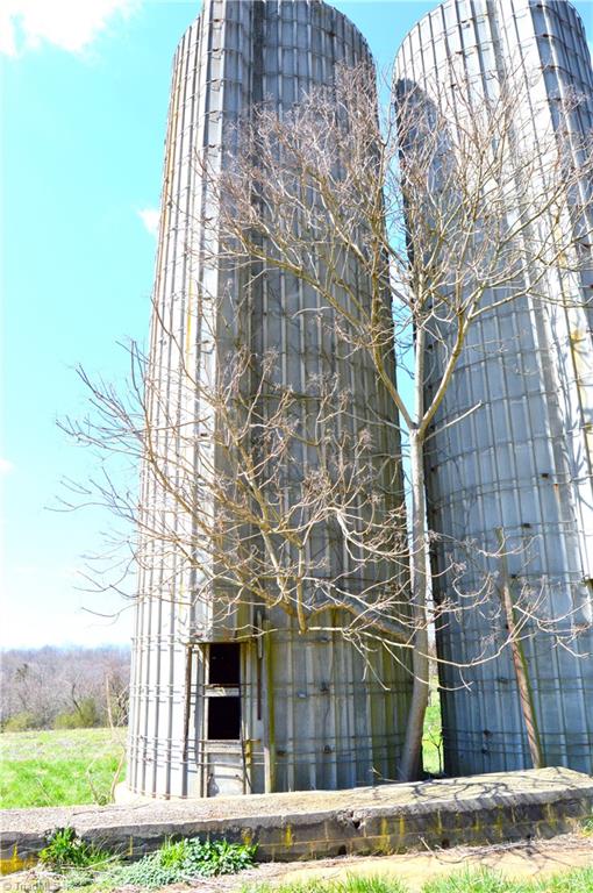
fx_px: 669
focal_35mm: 27
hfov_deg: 47.8
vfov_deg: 67.4
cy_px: 446
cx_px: 296
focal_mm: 18
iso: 400
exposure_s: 1/320
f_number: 10
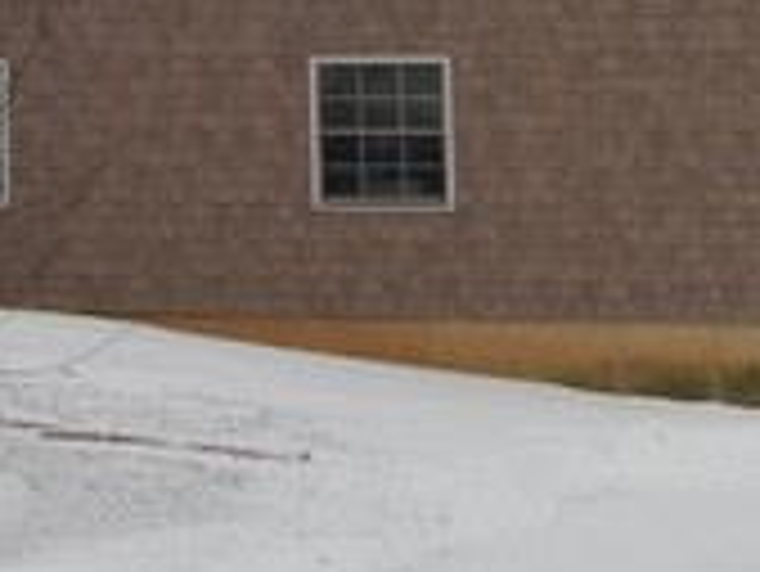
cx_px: -589
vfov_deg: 8.8
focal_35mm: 166
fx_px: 3647
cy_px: -248
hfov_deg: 11.1
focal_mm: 6.1
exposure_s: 1/400
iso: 125
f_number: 3.3
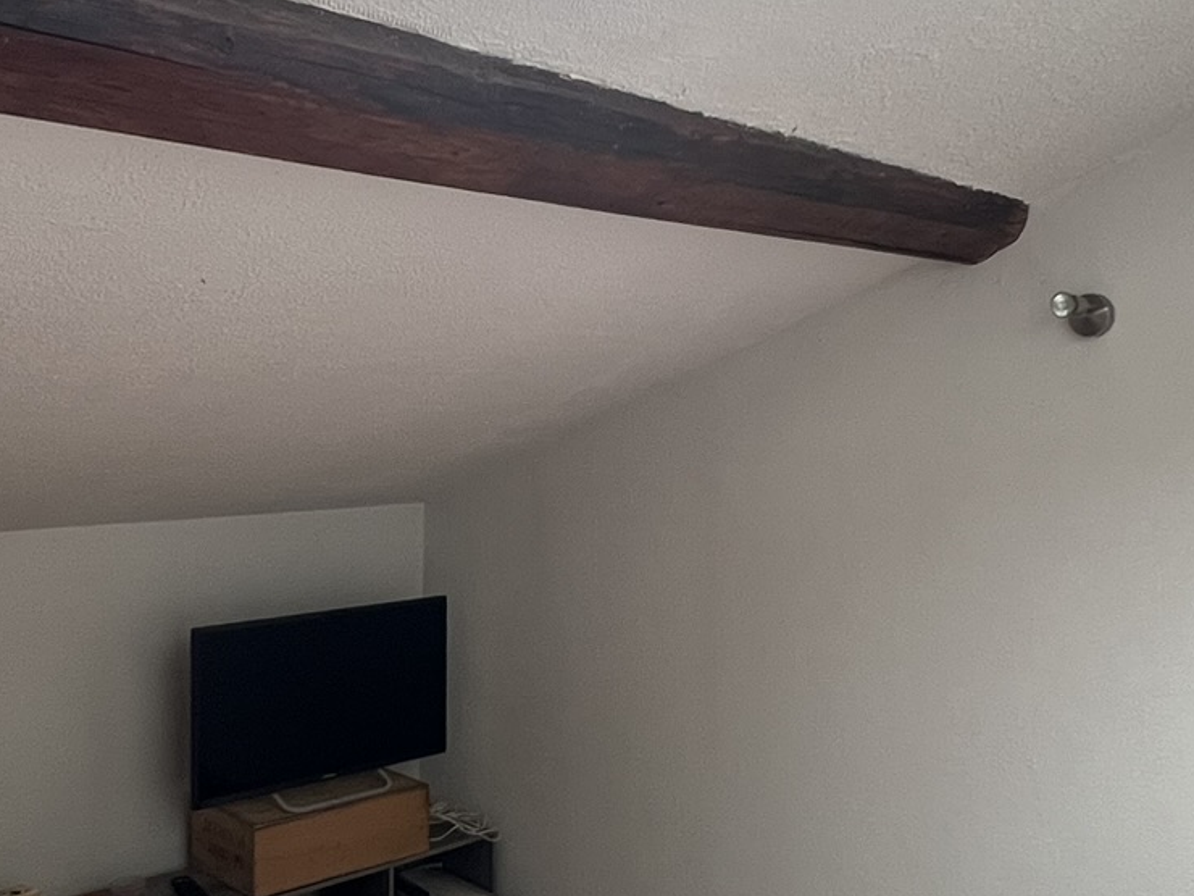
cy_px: 438
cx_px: 636
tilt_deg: -0.4
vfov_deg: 39.7
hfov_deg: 51.3
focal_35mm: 36
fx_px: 1242
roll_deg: -0.6
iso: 250
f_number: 1.8
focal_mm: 1.57
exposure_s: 1/88
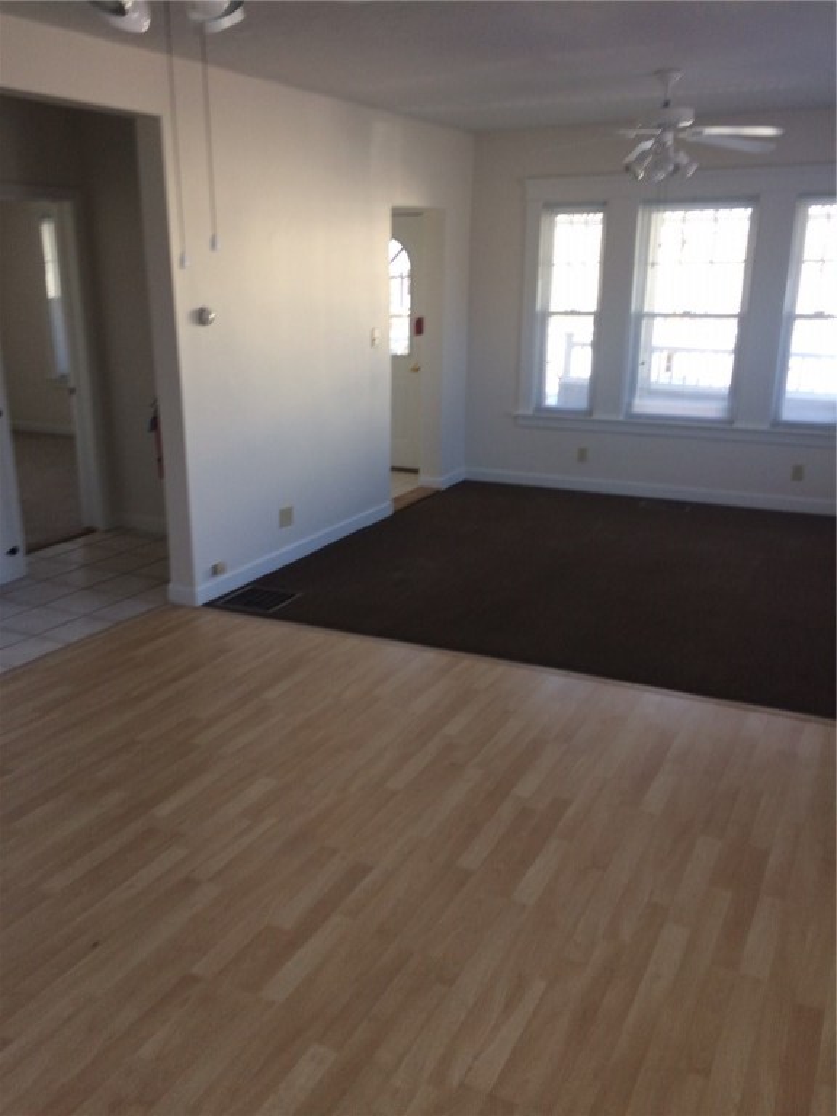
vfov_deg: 61.7
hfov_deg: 48.2
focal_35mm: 29
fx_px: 935
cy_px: 558
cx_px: 418
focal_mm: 4.15
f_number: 2.2
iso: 40
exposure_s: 1/60
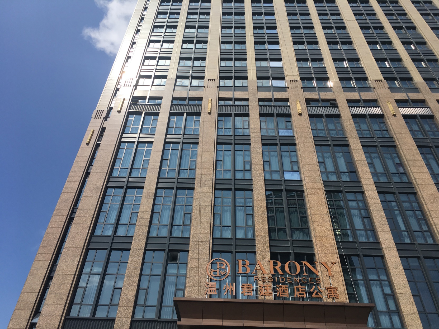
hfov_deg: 61.7
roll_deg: -2.2
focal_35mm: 29
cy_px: 164
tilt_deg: +43.7
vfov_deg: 48.2
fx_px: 368
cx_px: 220
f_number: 2.2
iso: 25
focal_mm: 4.15
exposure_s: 1/1972
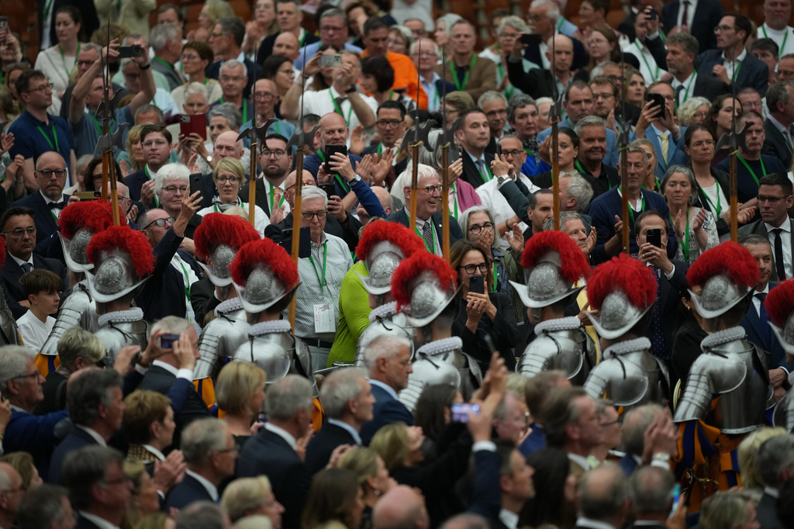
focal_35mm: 300
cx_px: 397
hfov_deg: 6.9
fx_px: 6614
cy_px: 264
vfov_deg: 4.6
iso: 2500
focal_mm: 300
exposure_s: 1/400
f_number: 2.8
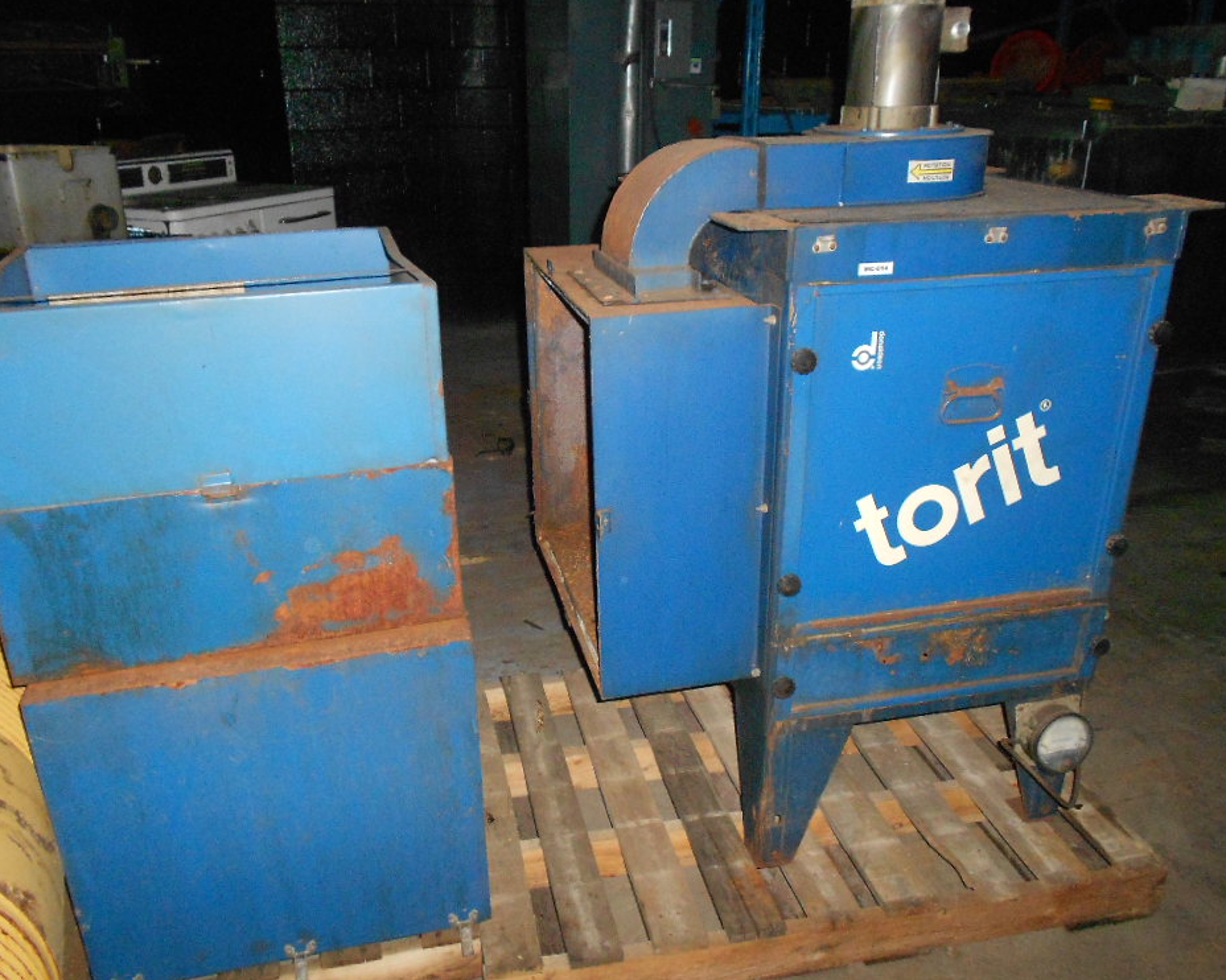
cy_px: 490
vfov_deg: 51.5
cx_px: 587
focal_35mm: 28
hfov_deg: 62.2
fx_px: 1016
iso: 500
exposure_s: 1/25
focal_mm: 4.6
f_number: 3.2
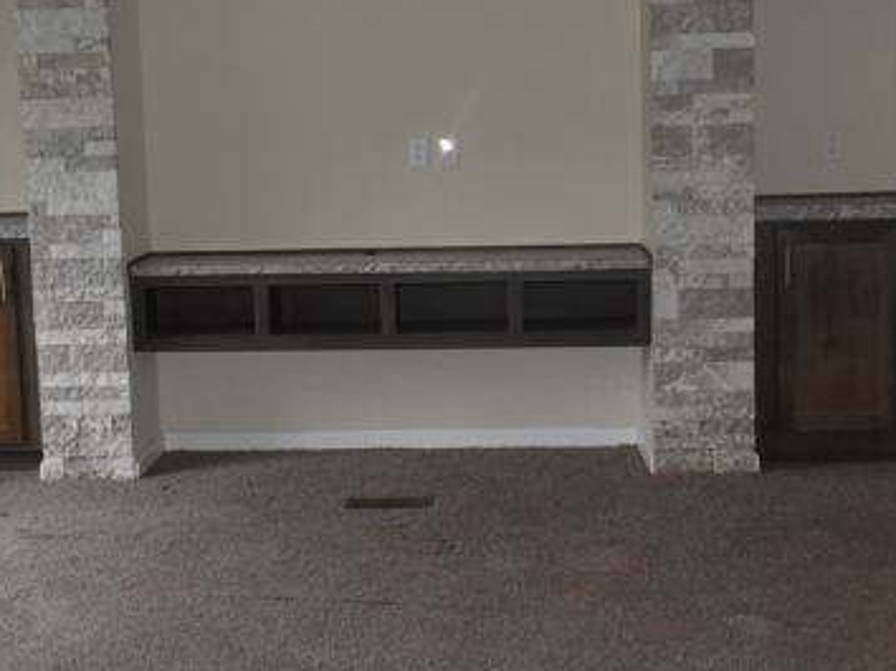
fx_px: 1423
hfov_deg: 34.9
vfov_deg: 26.5
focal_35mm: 55
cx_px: 420
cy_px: 279
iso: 800
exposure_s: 1/90
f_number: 4.8
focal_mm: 18
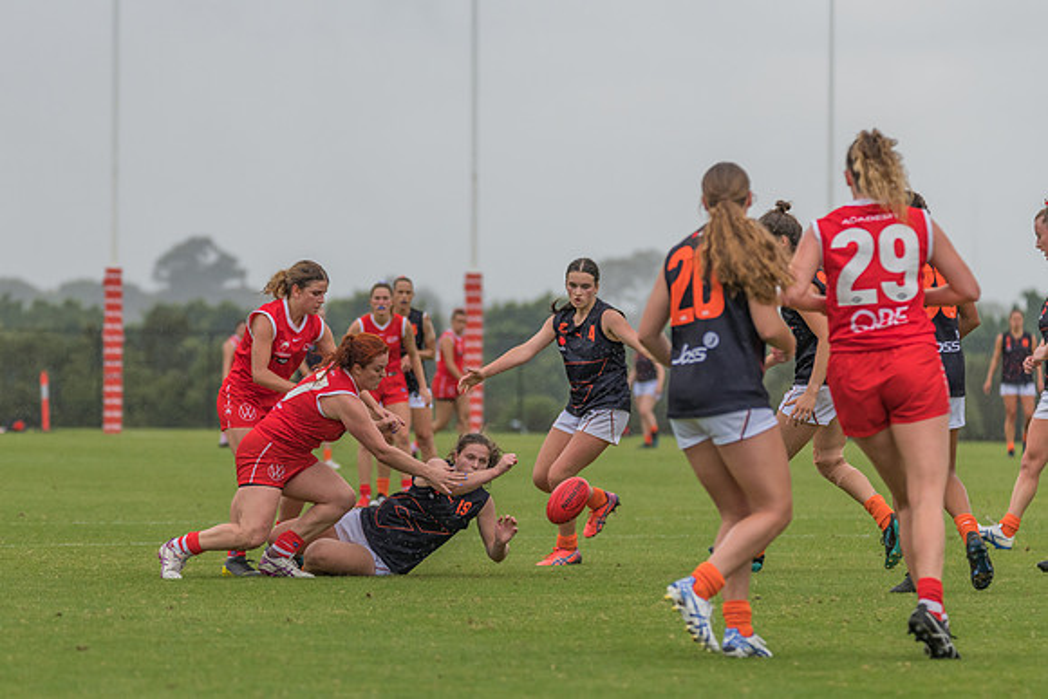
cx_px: 425
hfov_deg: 6.7
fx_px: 9005
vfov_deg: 4.4
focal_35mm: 309
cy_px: 416
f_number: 5.6
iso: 560
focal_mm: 260
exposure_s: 1/1250
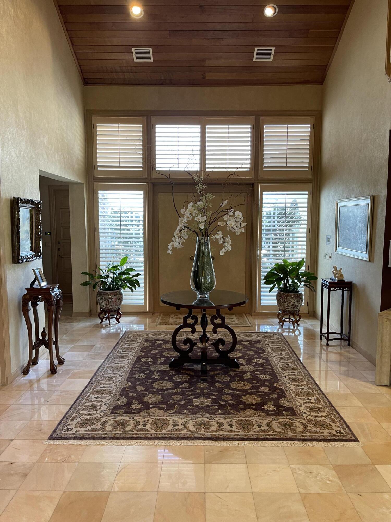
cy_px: 261
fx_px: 392
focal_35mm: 26
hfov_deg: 53.1
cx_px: 196
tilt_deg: -6.6
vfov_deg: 67.3
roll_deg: -0.4
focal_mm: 5.1
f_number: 1.6
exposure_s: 1/60
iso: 125
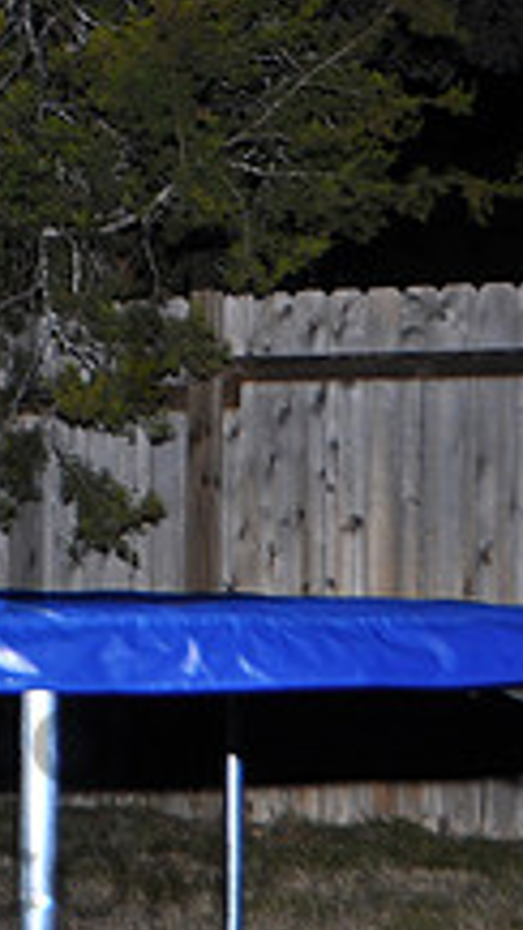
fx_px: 3724
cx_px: -596
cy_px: 165
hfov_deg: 7.6
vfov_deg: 14.1
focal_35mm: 151
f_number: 5.6
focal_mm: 36
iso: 200
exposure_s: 1/60
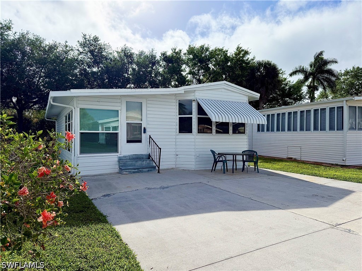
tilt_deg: +0.2
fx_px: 251
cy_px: 136
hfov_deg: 71.6
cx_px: 181
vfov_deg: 56.8
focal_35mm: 24
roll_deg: +0.1
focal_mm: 6.76
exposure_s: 1/11905
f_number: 1.78
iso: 125
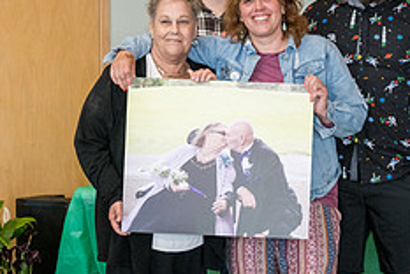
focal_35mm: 87
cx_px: 245
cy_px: 169
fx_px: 992
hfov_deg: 23.3
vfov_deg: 15.7
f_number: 6.3
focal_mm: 35
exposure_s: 1/250
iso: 3200
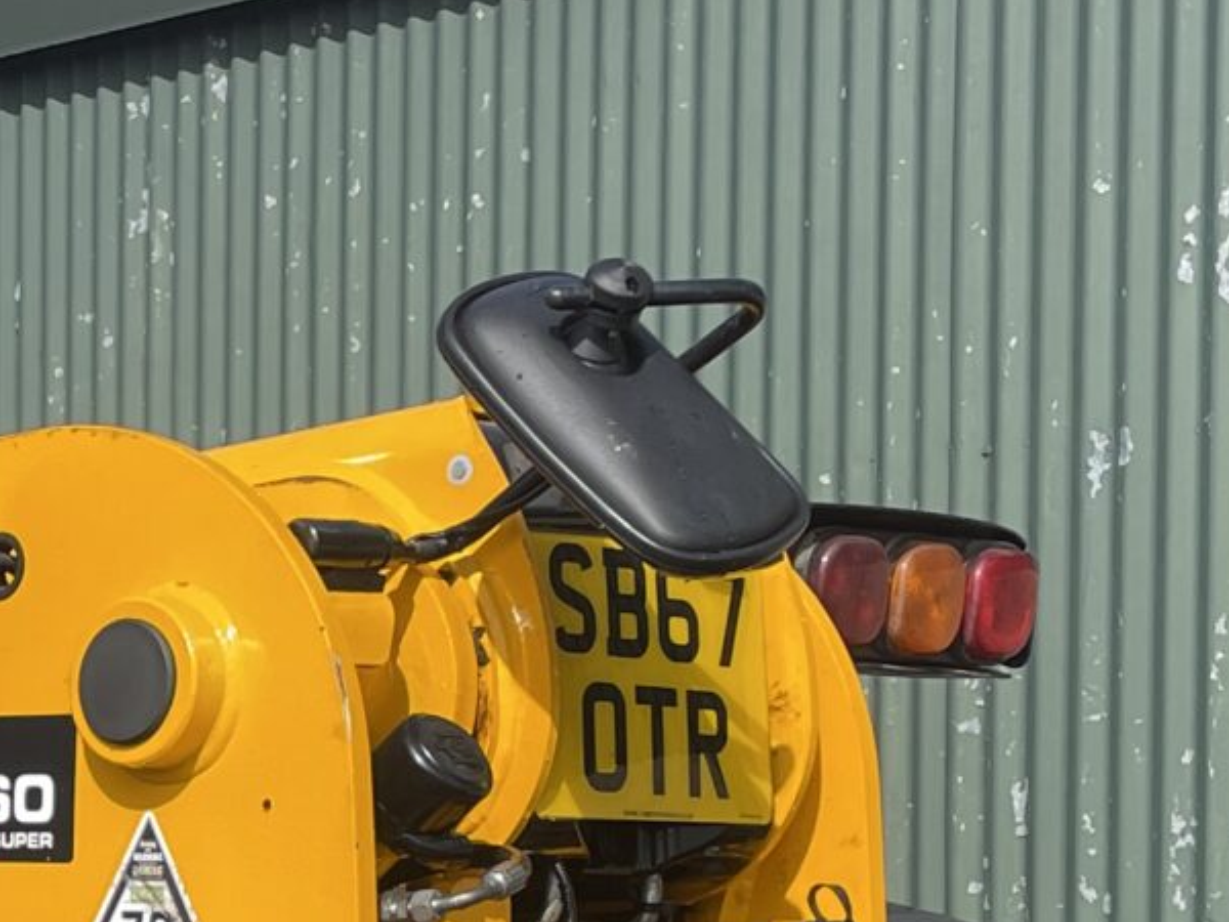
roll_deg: +1.1
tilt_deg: -4.8
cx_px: -576
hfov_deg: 16.3
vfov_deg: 13.0
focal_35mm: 111
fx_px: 3941
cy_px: 1137
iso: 32
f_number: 1.6
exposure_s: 1/2451
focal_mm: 4.2
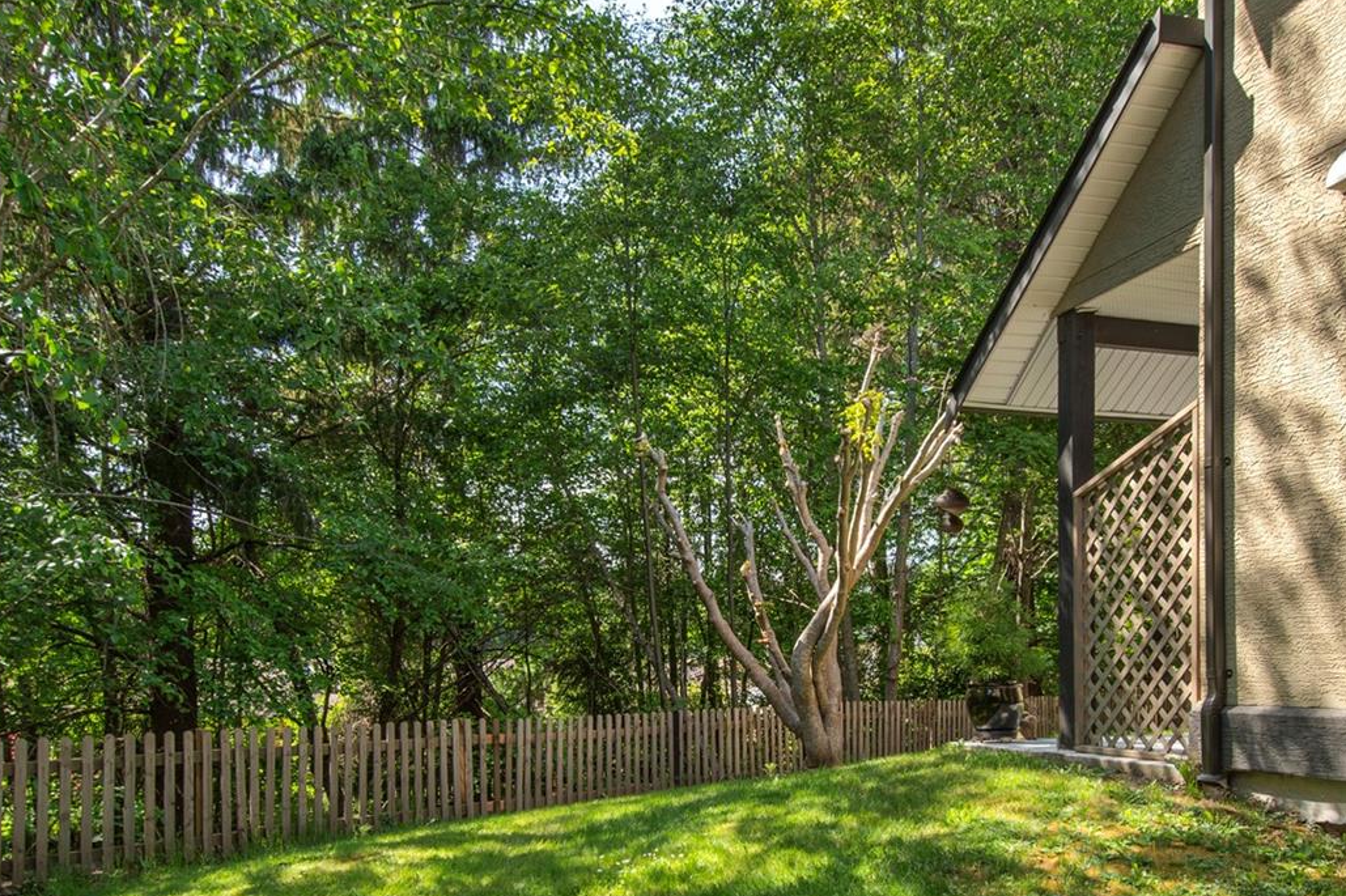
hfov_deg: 65.1
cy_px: 671
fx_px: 1046
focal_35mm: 28
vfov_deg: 44.8
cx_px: 776
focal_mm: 12
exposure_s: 1/80
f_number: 8
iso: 125
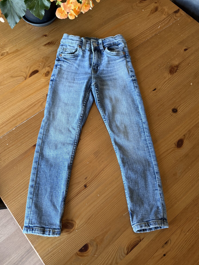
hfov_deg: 54.9
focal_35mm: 25
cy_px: 135
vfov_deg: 69.4
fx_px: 192
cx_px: 98
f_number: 1.78
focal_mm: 6.76
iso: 160
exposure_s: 1/120
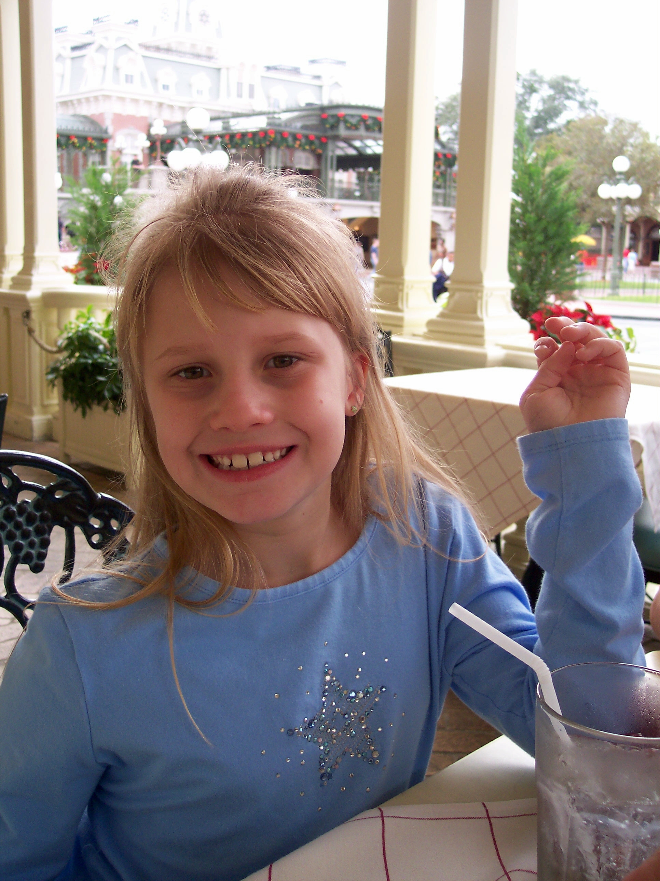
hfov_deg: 37.7
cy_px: 440
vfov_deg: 49.0
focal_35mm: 38
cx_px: 330
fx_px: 967
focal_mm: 8
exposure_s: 1/250
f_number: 2.8
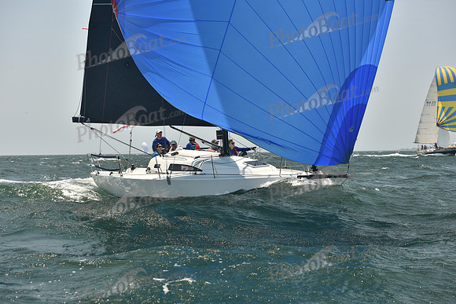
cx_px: 228
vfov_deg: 16.1
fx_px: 1077
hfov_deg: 23.9
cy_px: 152
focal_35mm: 85
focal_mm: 85
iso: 250
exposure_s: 1/640
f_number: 5
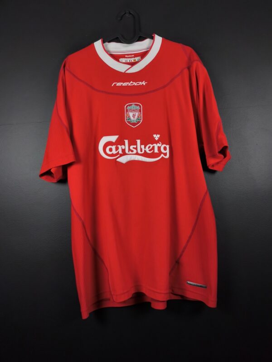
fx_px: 241
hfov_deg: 58.9
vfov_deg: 73.9
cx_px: 136
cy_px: 181
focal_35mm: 23
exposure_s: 1/160
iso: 400
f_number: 1.6
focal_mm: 6.57
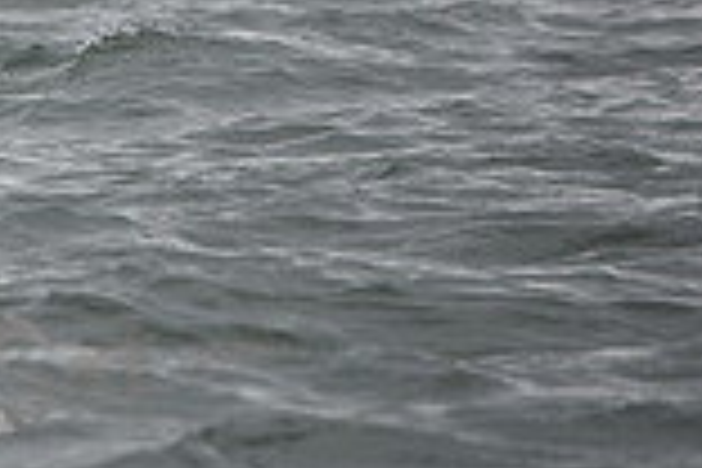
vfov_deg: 2.0
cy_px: -218
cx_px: -585
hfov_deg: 3.1
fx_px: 13083
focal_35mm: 671
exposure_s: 1/1000
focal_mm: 180
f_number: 3.5
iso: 320
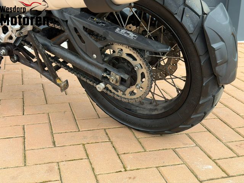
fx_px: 338
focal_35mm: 48
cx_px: 122
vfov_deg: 30.3
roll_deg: -2.7
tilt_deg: -18.8
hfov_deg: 39.7
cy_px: 92
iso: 64
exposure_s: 1/216
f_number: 1.78
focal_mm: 6.76
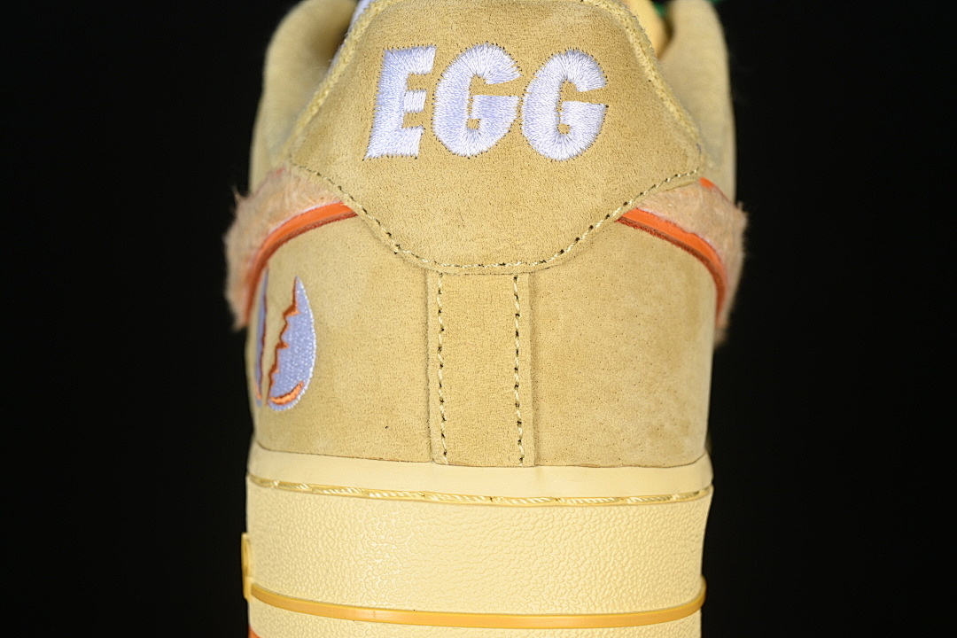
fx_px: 1994
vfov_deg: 18.2
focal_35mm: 75
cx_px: 478
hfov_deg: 27.0
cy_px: 319
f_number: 7.1
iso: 160
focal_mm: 50
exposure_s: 1/80
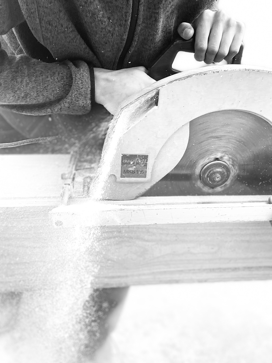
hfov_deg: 53.1
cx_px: 136
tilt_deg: -26.4
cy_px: 182
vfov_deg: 67.3
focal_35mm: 26
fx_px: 272
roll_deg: +0.9
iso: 50
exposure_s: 1/1171
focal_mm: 4.2
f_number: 1.6
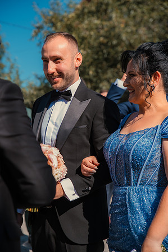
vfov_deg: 28.9
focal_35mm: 70
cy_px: 126
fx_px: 491
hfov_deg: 19.4
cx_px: 84
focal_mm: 70
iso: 100
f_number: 3.5
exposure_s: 1/500
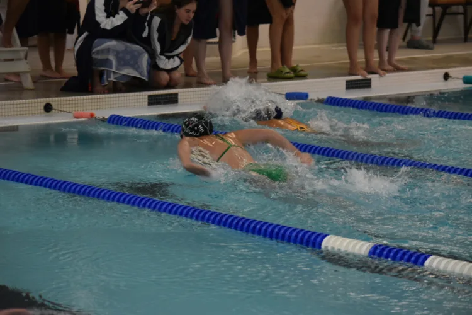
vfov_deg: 9.9
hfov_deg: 14.9
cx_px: 236
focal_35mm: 138
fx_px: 1809
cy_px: 158
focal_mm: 92
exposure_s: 1/125
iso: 1400
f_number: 4.5
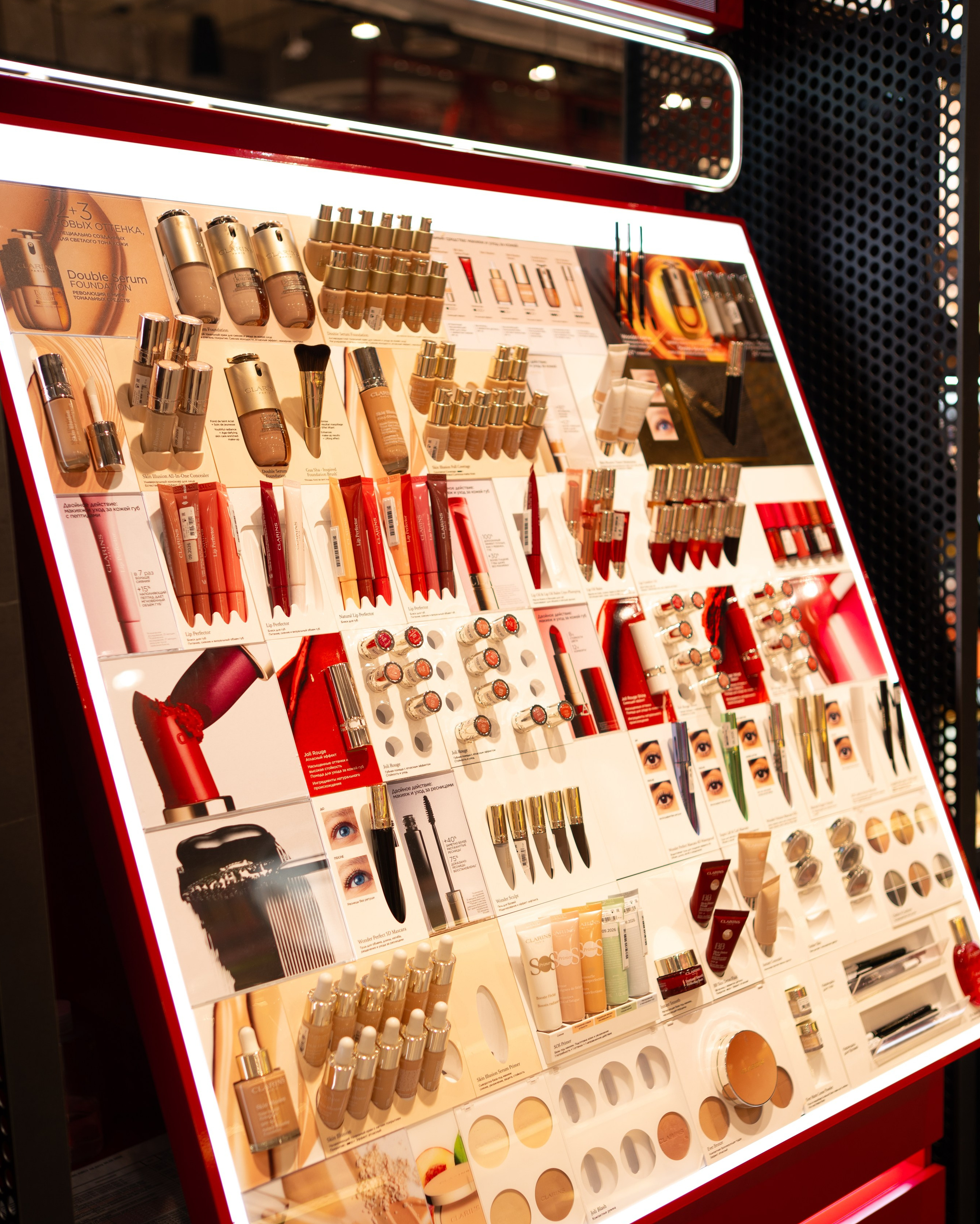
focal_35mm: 40
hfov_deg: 37.3
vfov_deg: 45.6
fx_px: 1450
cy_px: 714
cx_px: 483
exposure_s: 1/160
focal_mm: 35
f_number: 2
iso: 100
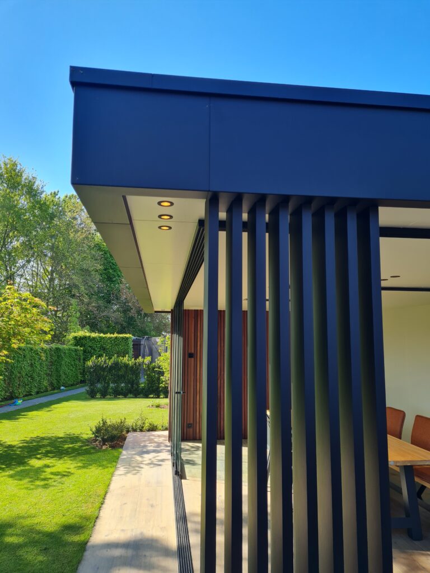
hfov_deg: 53.1
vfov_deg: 67.3
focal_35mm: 26
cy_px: 286
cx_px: 215
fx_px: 431
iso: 50
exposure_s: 1/730
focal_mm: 5.4
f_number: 1.8
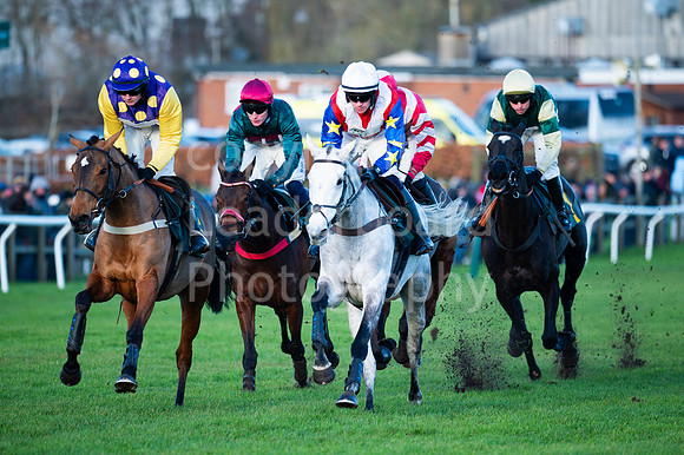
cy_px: 262
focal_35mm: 466
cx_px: 360
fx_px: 8839
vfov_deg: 2.9
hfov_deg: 4.4
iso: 500
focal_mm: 400
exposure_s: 1/800
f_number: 4.5
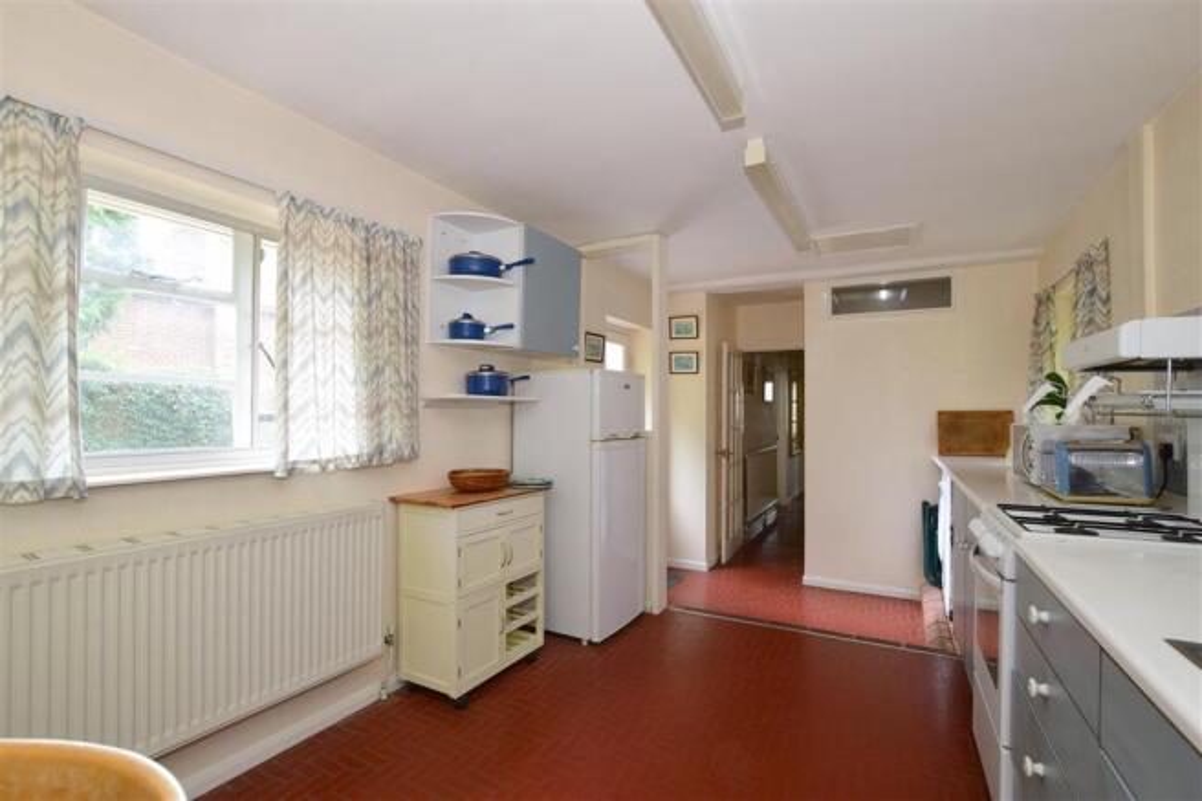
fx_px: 501
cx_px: 601
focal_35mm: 15
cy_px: 400
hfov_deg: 100.4
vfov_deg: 77.3
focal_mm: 10
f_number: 7.1
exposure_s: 1/13
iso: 400
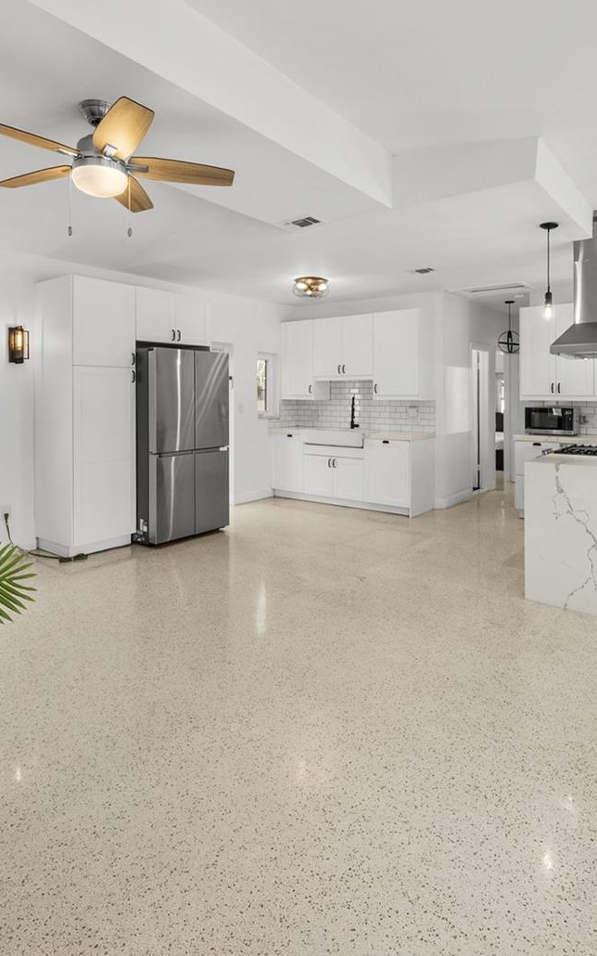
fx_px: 494
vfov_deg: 88.0
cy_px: 479
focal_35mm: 19
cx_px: 310
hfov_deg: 62.2
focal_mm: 12
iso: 400
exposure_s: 1/10
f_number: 8
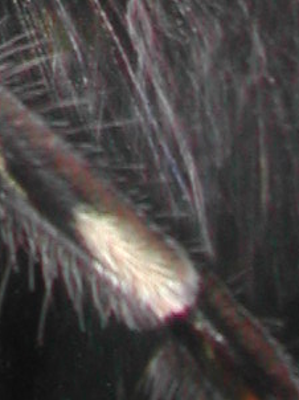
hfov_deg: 5.7
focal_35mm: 258
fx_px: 2976
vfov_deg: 7.1
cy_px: -658
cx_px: -221
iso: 100
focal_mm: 8
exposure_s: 1/60
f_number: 7.6
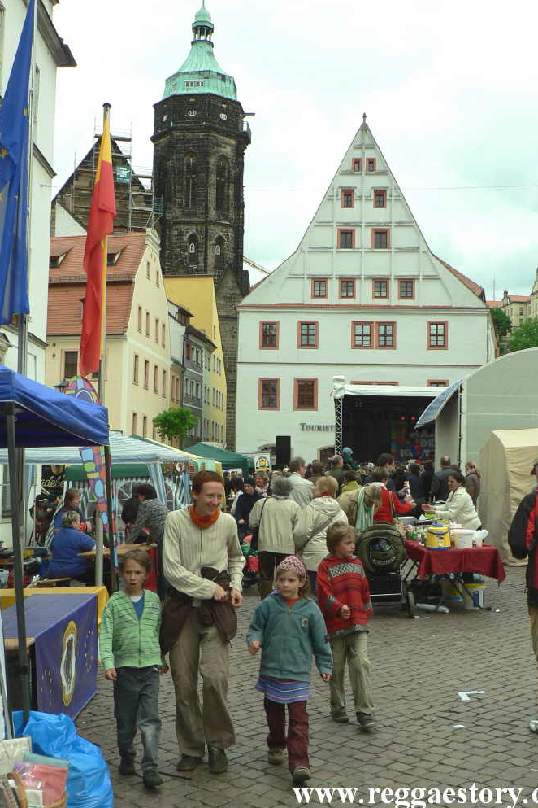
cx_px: 275
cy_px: 404
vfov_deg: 44.5
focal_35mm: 44
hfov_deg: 30.5
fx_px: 986
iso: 64
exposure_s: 1/200
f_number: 4
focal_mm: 7.1
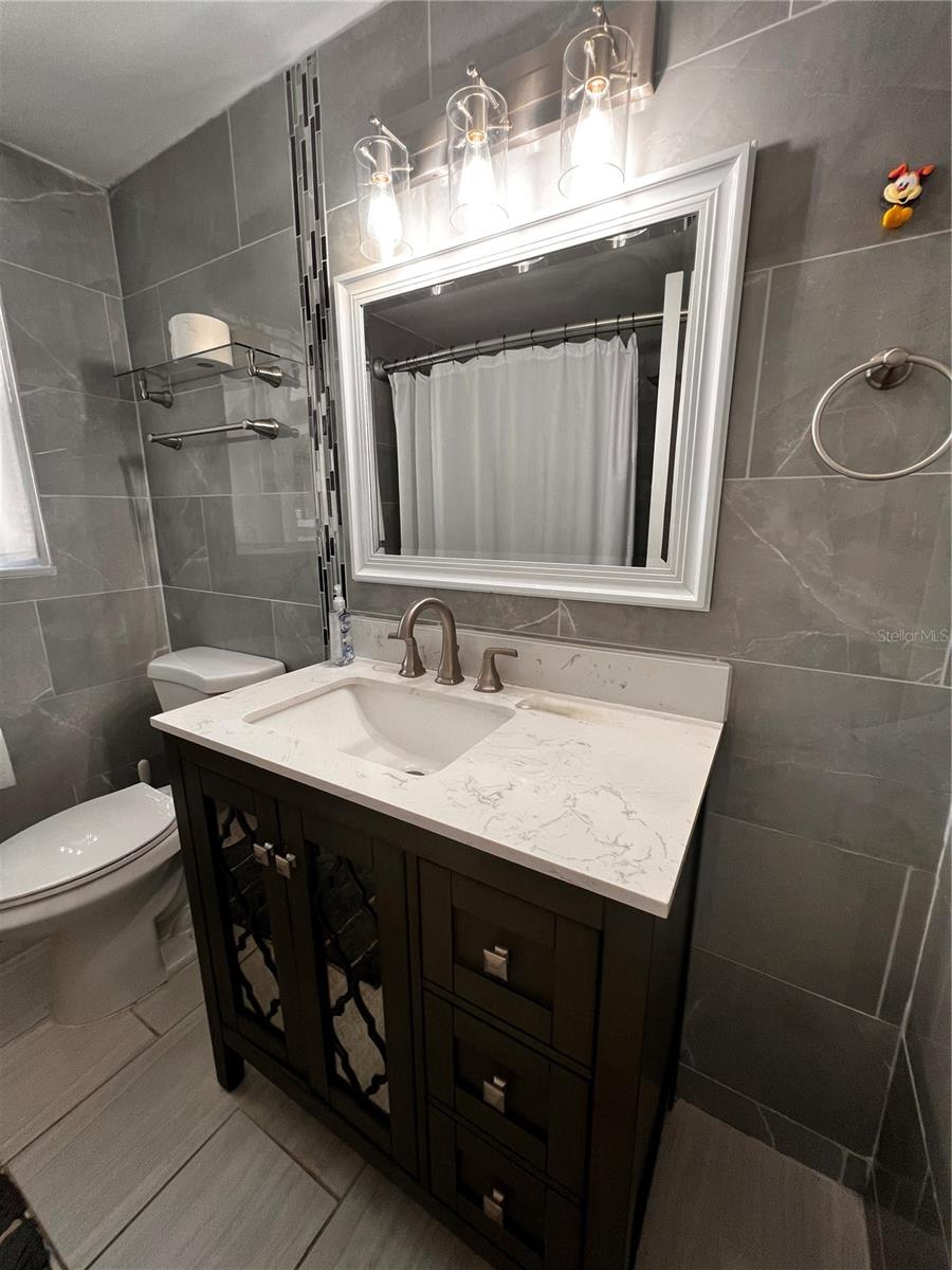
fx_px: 477
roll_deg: +1.0
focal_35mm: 13
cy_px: 635
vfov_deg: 106.2
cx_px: 476
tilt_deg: -12.5
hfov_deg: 89.9
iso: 125
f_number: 1.8
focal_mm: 1.57
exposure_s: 1/120
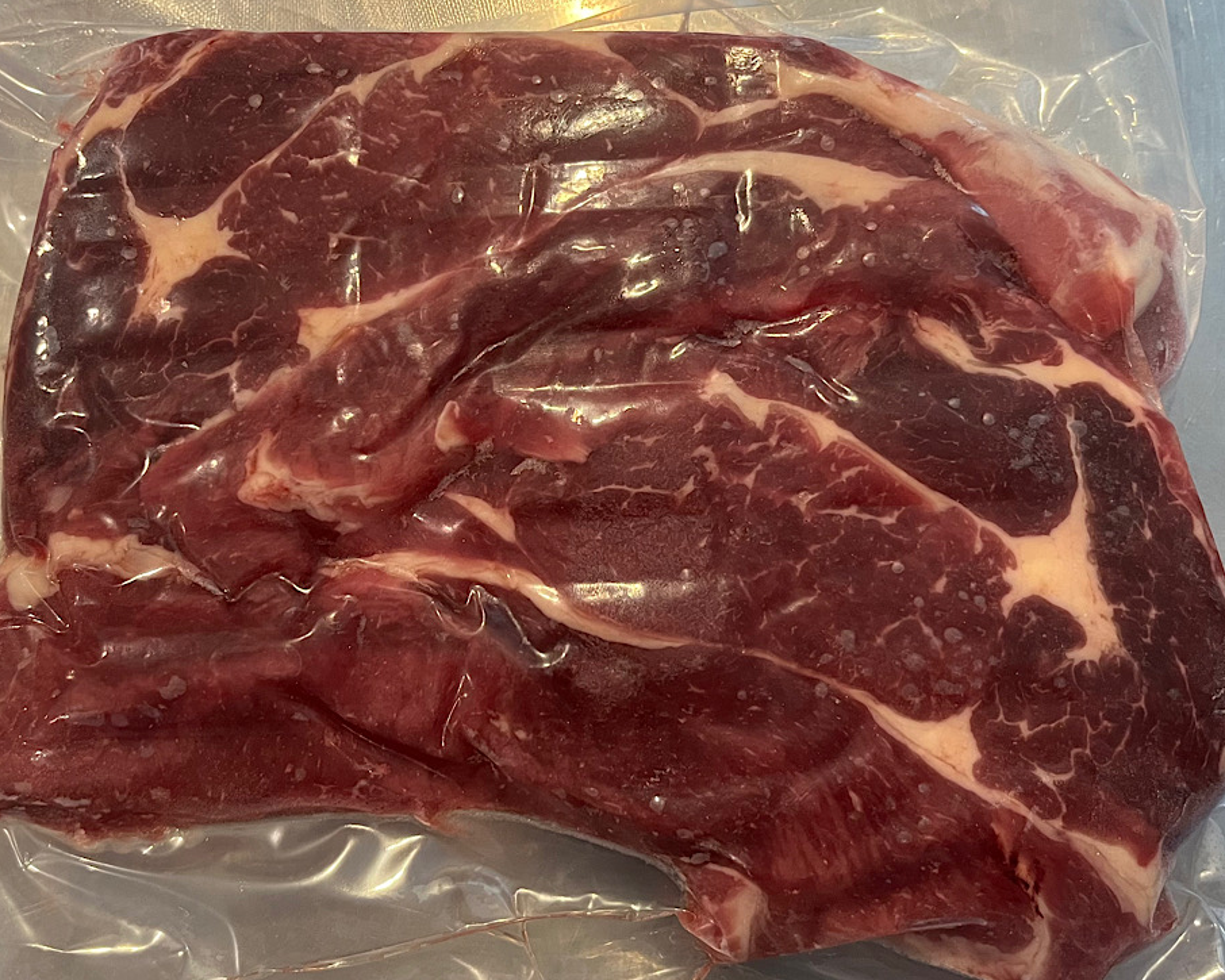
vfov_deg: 51.5
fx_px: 1015
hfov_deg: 62.2
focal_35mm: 28
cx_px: 608
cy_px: 483
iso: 200
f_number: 1.6
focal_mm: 5.1
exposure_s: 1/60
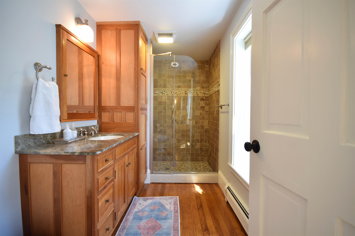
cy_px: 118
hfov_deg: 100.4
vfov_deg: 77.3
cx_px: 178
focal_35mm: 15
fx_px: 148
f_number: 6.3
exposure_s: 1/6
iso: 200
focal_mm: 10
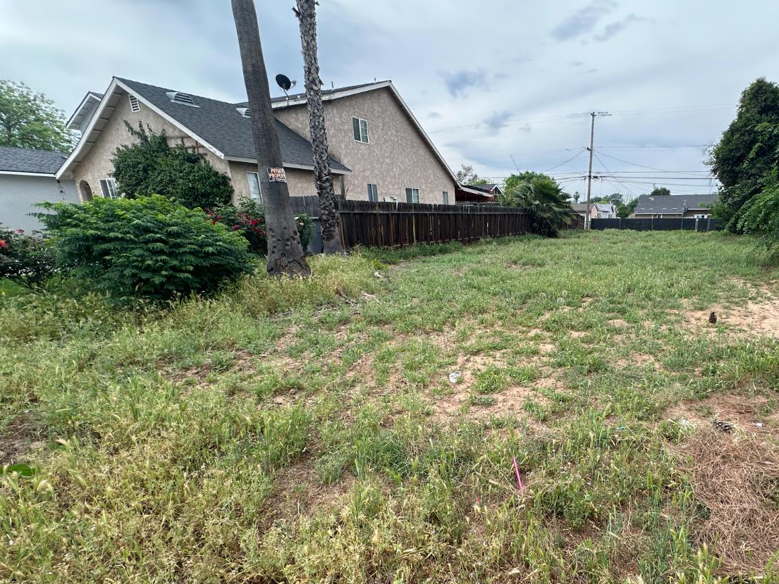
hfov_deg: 82.2
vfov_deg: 68.1
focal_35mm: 19
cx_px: 510
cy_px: 348
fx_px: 428
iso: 40
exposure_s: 1/373
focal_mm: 2.22
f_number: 2.2
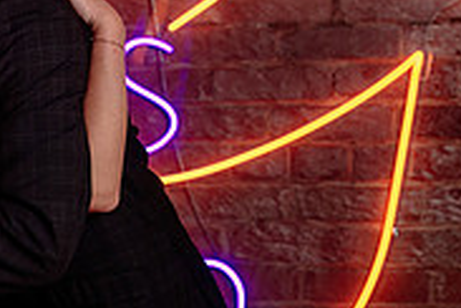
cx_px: -224
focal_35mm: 222
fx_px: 2843
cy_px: 216
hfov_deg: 9.0
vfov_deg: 6.2
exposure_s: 1/200
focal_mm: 70
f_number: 3.2
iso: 500
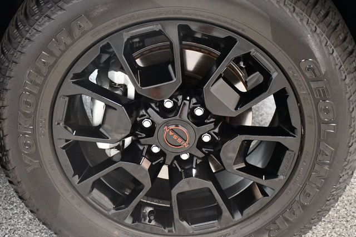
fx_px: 623
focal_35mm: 63
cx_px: 178
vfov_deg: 21.5
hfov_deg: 31.9
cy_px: 118
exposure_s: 1/60
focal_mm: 42
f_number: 4.5
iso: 12800
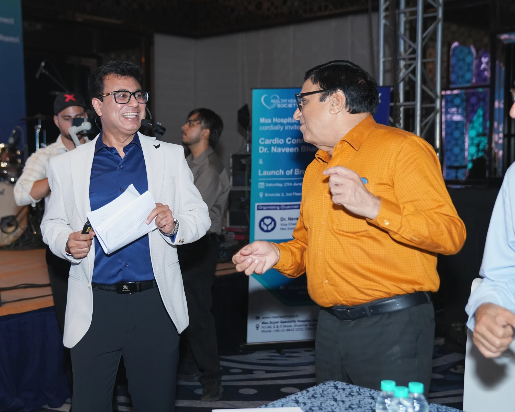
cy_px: 206
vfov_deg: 30.8
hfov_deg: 37.9
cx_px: 205
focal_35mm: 49
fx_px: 747
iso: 2500
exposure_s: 1/200
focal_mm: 43
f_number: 2.8
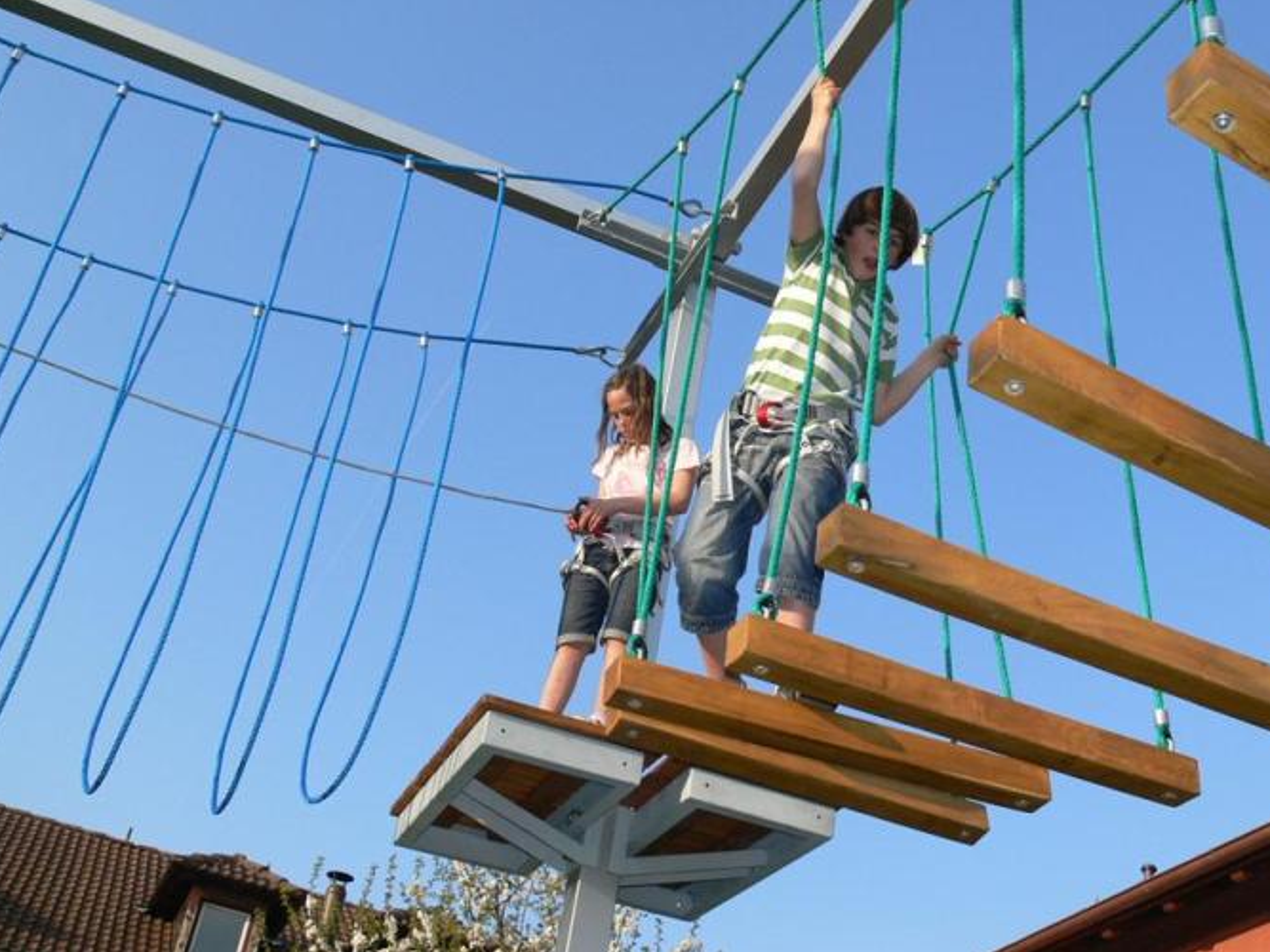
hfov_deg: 44.7
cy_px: 385
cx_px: 722
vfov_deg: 34.2
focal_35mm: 42
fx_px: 1541
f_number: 4
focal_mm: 7.4
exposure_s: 1/640
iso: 100
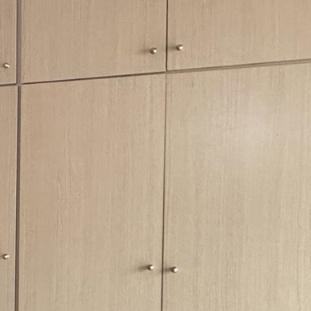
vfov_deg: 28.1
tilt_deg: -2.3
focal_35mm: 61
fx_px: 620
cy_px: 185
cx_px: -218
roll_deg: +0.5
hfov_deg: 21.1
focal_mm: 2.22
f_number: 2.2
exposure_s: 1/99
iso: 250
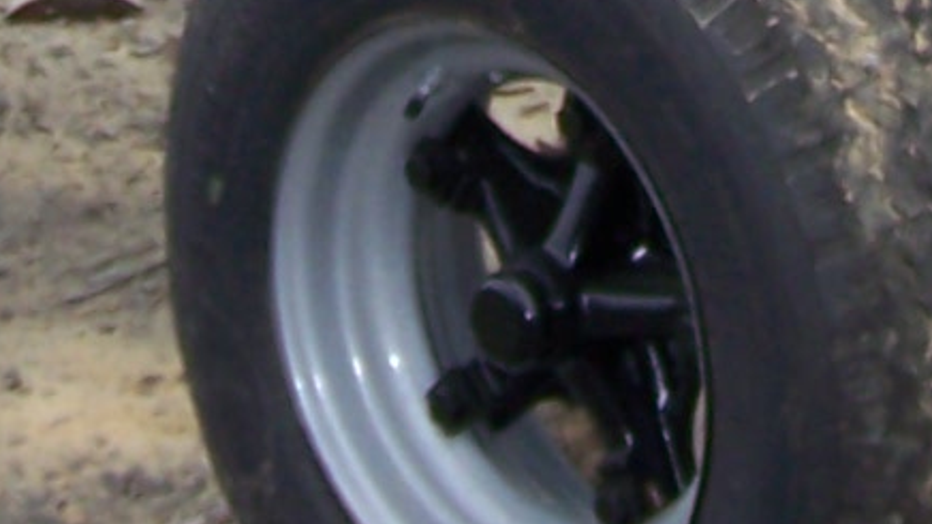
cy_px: -947
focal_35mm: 246
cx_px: 541
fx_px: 6078
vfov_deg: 4.7
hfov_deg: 8.8
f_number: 2.8
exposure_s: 1/400
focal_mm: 6.3
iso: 64
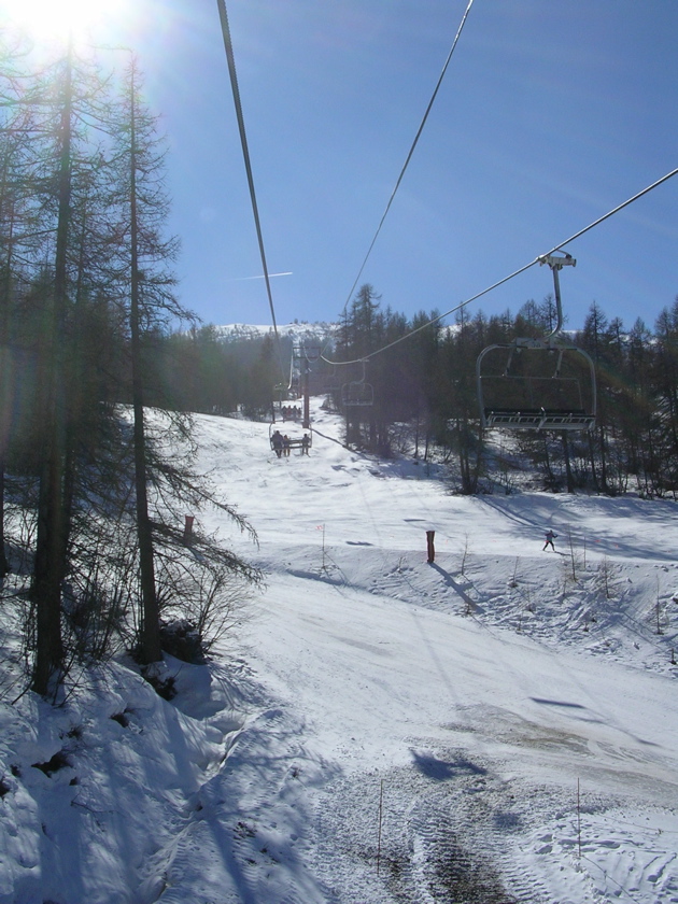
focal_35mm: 38
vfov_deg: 49.0
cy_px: 452
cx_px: 339
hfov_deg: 37.7
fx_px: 992
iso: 50
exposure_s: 1/743
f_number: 5.6
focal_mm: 5.8
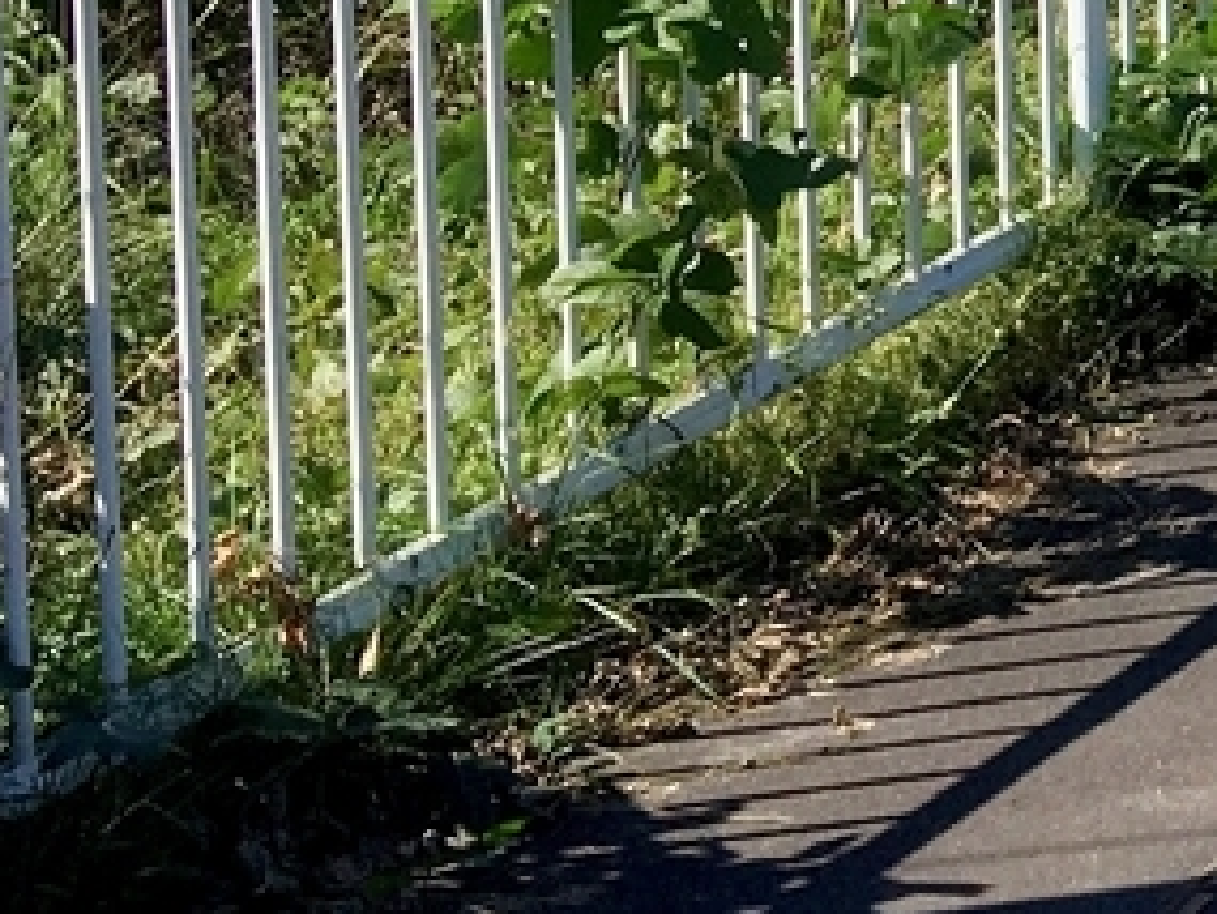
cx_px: 2434
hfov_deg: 13.7
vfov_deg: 11.5
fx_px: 4291
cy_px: -568
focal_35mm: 122
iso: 25
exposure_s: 1/1261
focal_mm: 4.15
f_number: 2.2
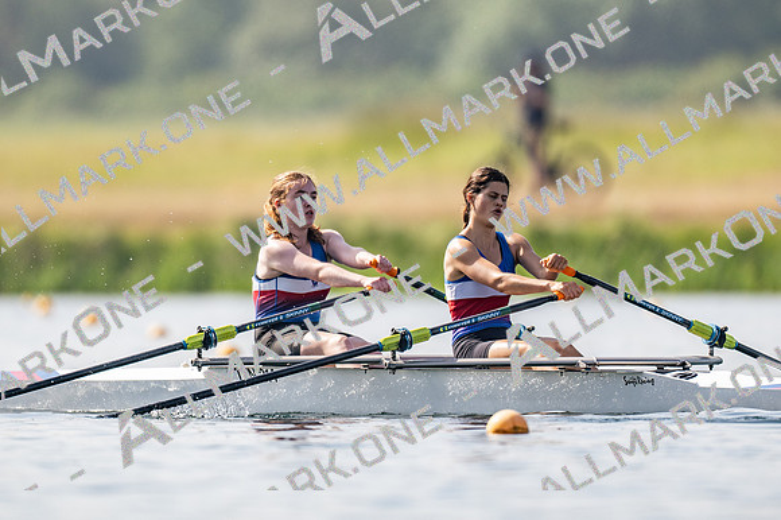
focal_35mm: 900
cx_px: 390
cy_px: 260
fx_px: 19513
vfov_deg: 1.5
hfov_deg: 2.3
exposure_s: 1/2500
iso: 140
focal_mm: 600
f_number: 4
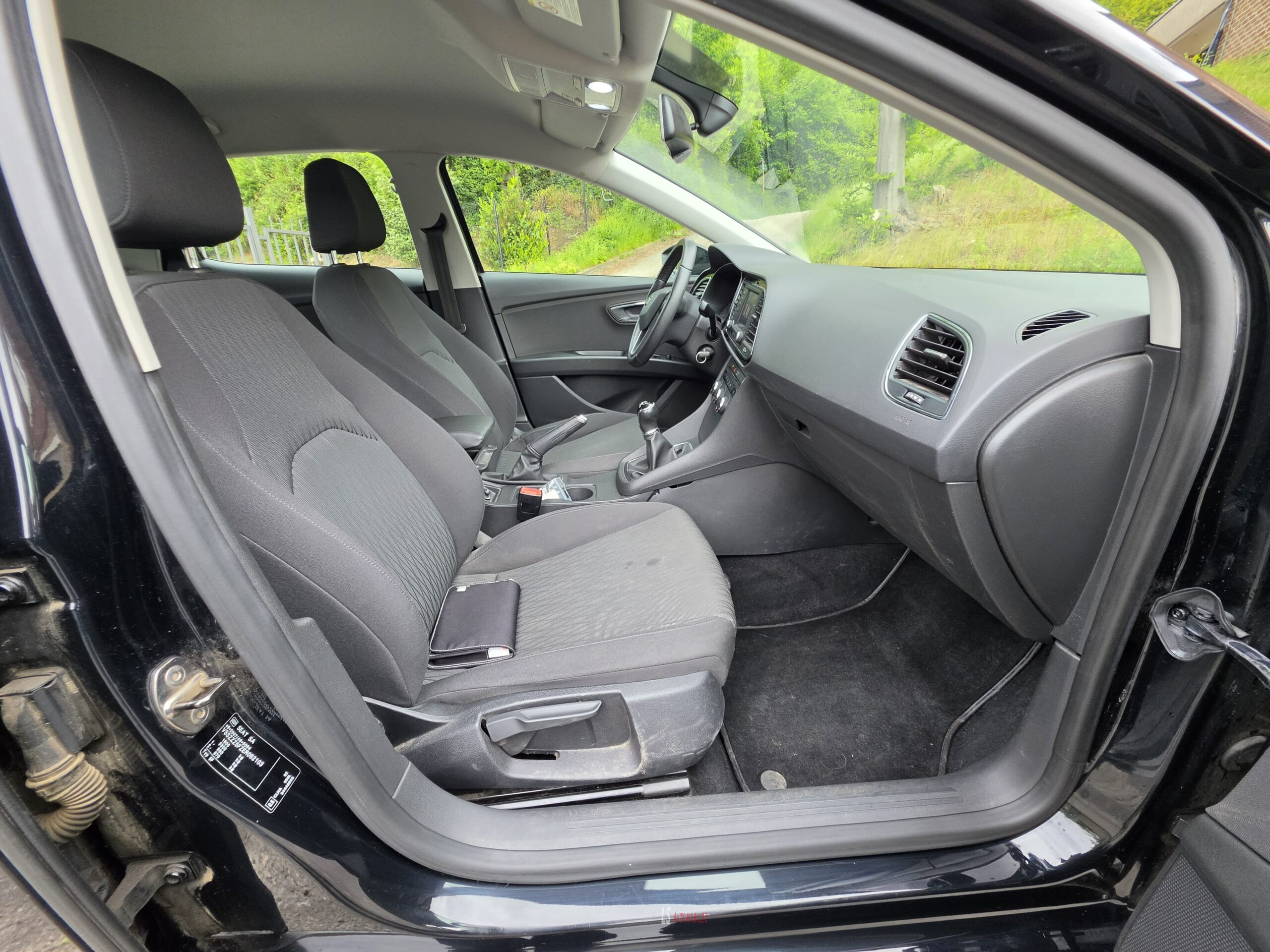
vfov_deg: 89.9
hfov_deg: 106.2
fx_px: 477
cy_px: 476
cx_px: 635
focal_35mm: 13
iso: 200
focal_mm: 2.2
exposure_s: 1/120
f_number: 1.9
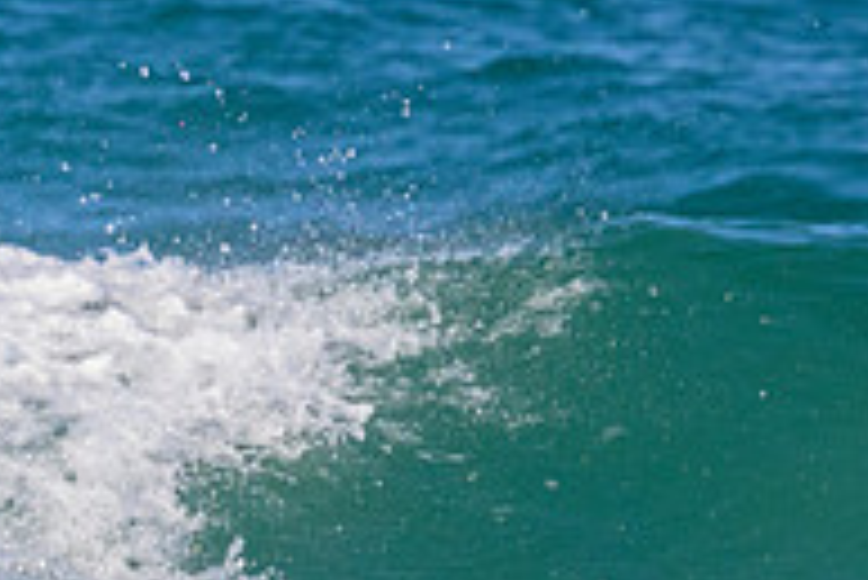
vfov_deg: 0.4
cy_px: 383
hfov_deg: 0.6
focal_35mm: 3289
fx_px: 79359
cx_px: -48
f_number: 11
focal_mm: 800
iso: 1800
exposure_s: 1/2000
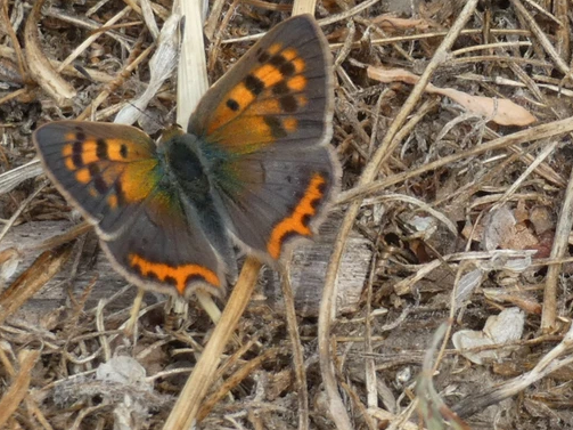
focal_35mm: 220
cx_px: 214
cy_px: 171
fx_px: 3641
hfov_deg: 9.0
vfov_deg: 6.7
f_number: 5.5
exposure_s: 1/80
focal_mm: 30.9
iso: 100
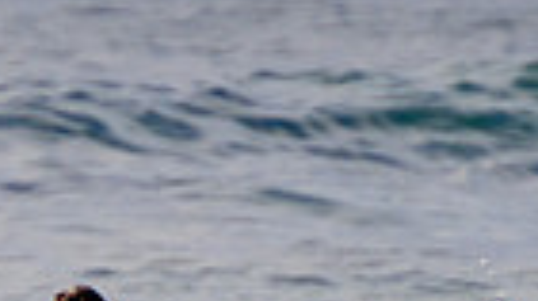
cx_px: 25
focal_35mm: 2367
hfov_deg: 0.9
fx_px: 33735
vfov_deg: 0.5
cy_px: 592
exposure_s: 1/2000
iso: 360
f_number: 5.6
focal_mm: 400
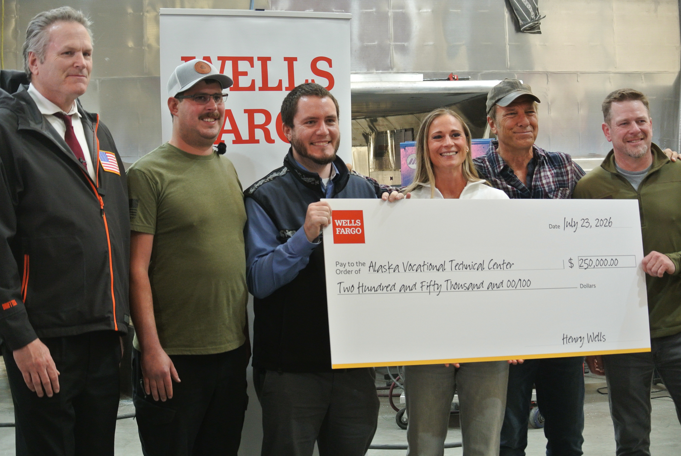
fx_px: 1534
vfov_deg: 16.9
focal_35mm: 81
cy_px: 228
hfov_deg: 25.0
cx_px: 340
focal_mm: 30
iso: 400
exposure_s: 1/60
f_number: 3.8
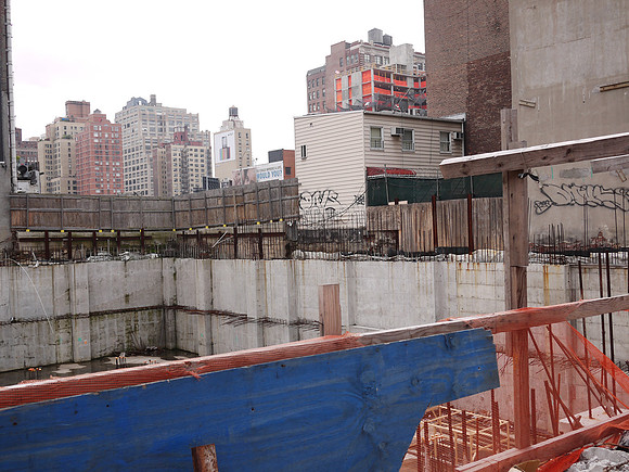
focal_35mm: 40
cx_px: 314
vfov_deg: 36.0
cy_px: 236
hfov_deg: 46.8
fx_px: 727
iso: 100
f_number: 4.5
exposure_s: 1/400
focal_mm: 20
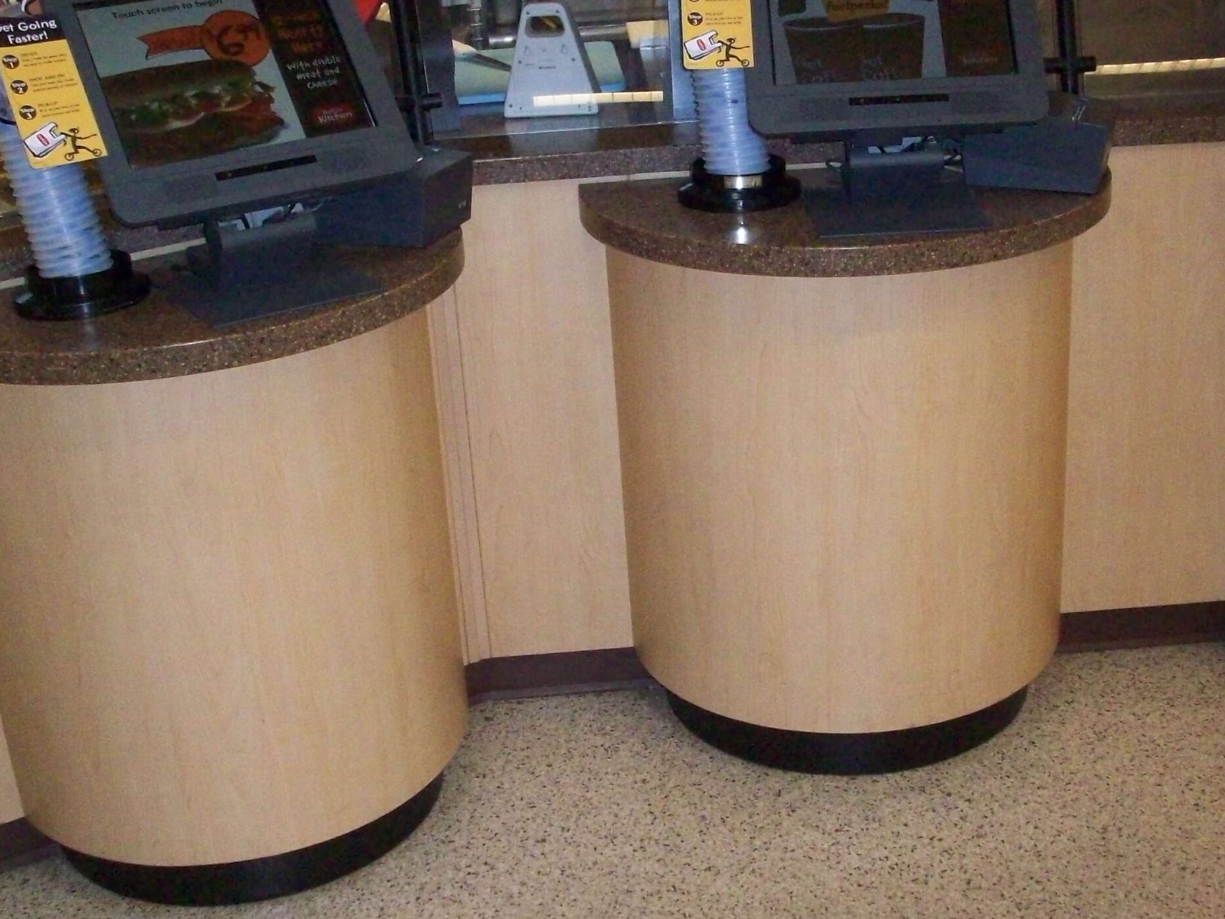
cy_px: 486
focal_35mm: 51
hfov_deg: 37.5
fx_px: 1805
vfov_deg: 28.6
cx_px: 632
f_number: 2.8
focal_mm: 6.2
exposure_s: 1/128
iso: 400
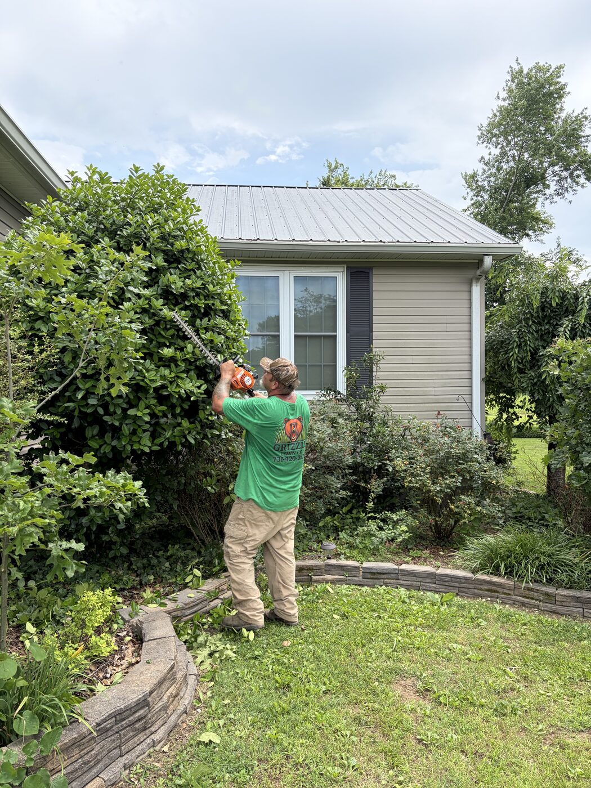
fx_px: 592
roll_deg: +1.1
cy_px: 394
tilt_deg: +1.4
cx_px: 296
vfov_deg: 67.3
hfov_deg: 53.1
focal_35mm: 26
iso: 64
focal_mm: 5.96
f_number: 1.6
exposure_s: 1/1484
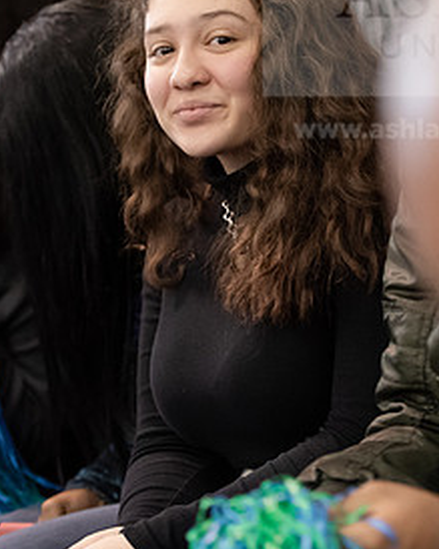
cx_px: 202
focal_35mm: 179
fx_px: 2909
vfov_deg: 10.8
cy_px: 171
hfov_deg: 8.6
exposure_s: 1/200
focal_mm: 90
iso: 6400
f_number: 3.2
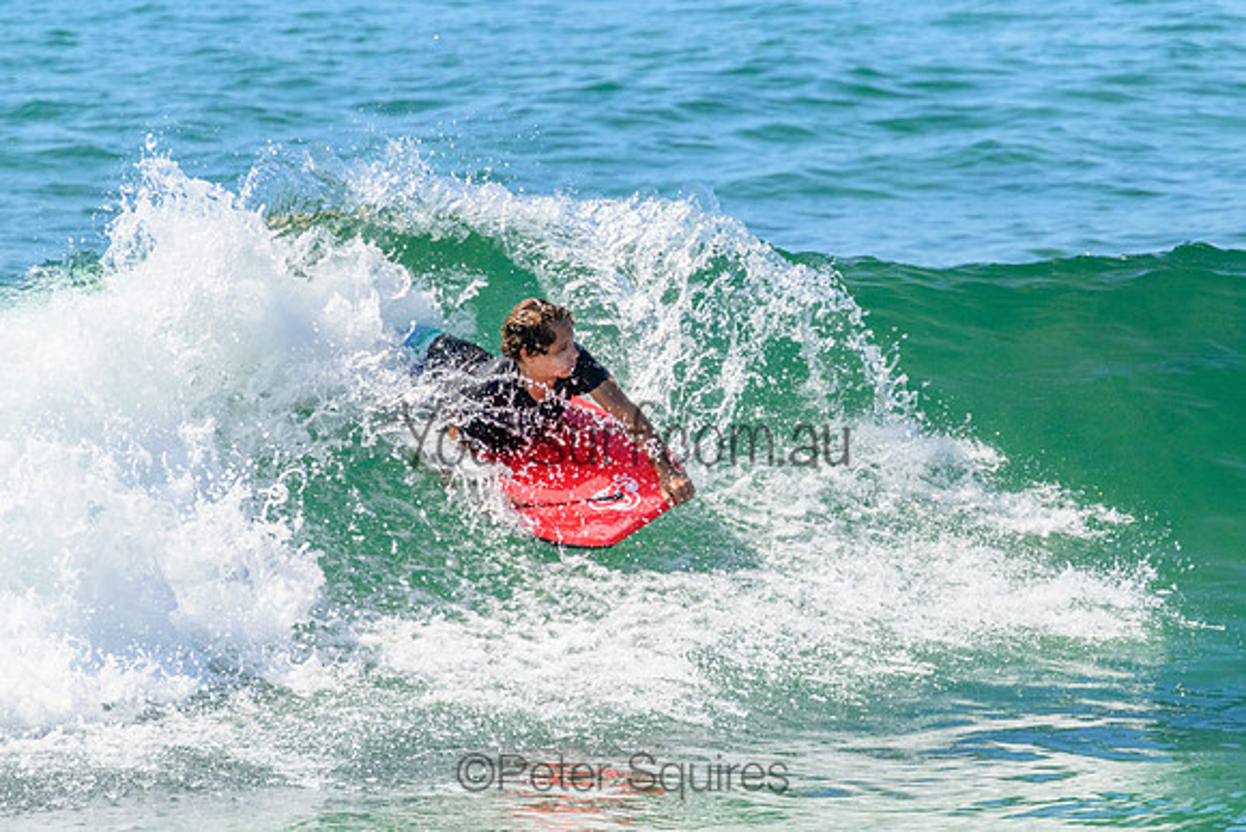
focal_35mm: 1101
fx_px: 38099
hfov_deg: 1.9
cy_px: 337
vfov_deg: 1.3
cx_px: 700
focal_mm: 800
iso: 1250
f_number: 11
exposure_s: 1/2000
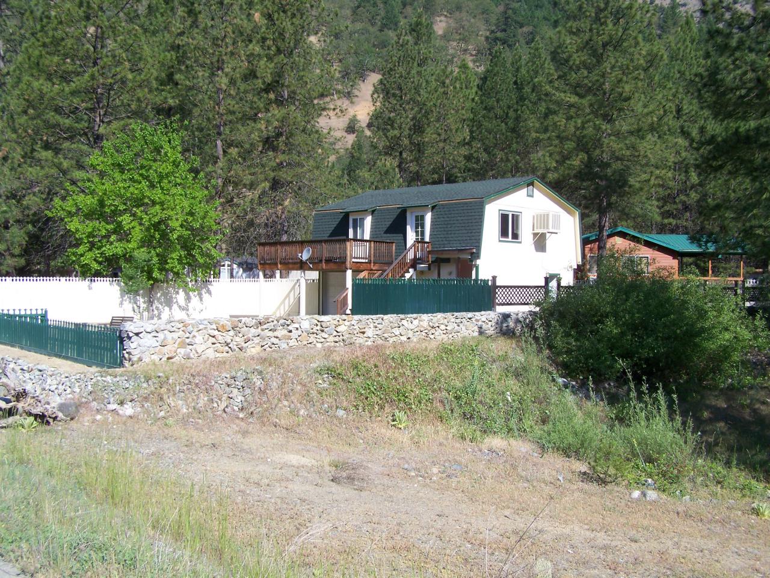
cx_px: 385
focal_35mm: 38
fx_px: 845
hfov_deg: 49.0
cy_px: 289
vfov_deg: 37.7
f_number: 4
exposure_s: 1/400
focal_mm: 6.3
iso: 64
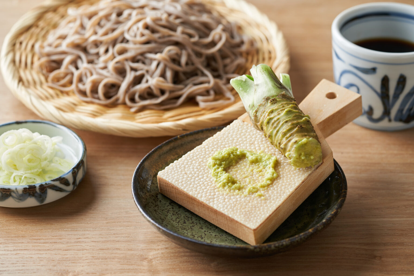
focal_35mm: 90
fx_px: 1035
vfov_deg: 15.2
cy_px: 138
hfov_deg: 22.6
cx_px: 207
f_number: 5.6
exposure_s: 1/125
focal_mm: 90
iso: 100
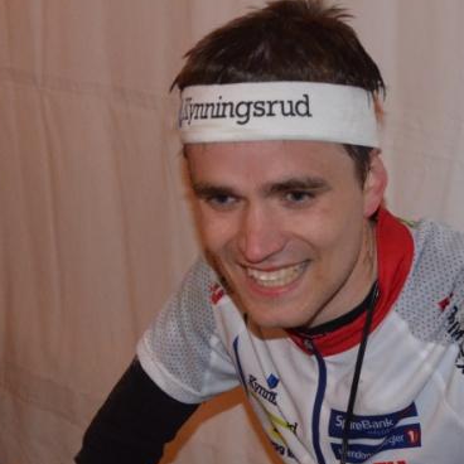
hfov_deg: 20.3
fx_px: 1289
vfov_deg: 20.2
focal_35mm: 85
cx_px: 303
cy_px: 356
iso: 3200
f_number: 3.8
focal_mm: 24
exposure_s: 1/60
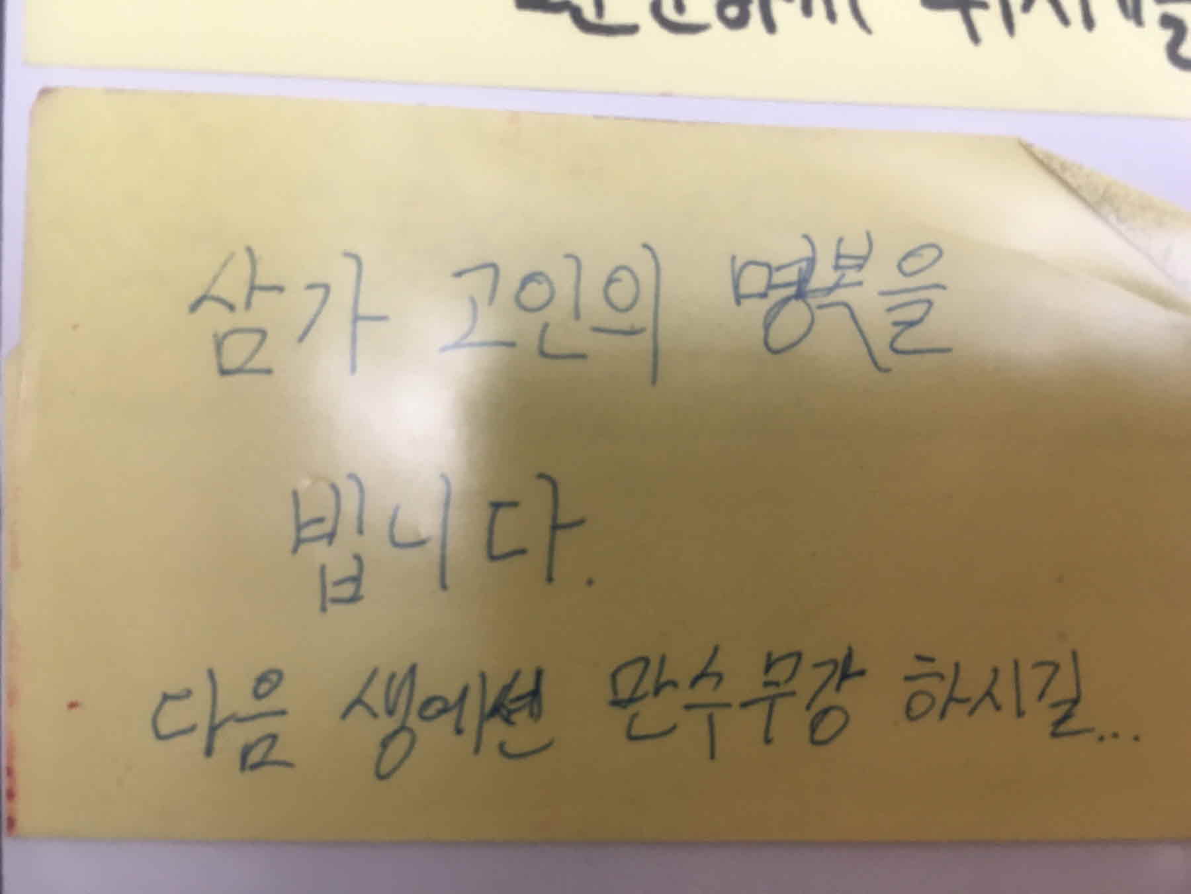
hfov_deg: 61.7
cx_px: 596
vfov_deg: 48.2
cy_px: 447
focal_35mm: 29
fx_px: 998
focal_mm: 4.15
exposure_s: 1/30
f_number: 2.2
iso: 25
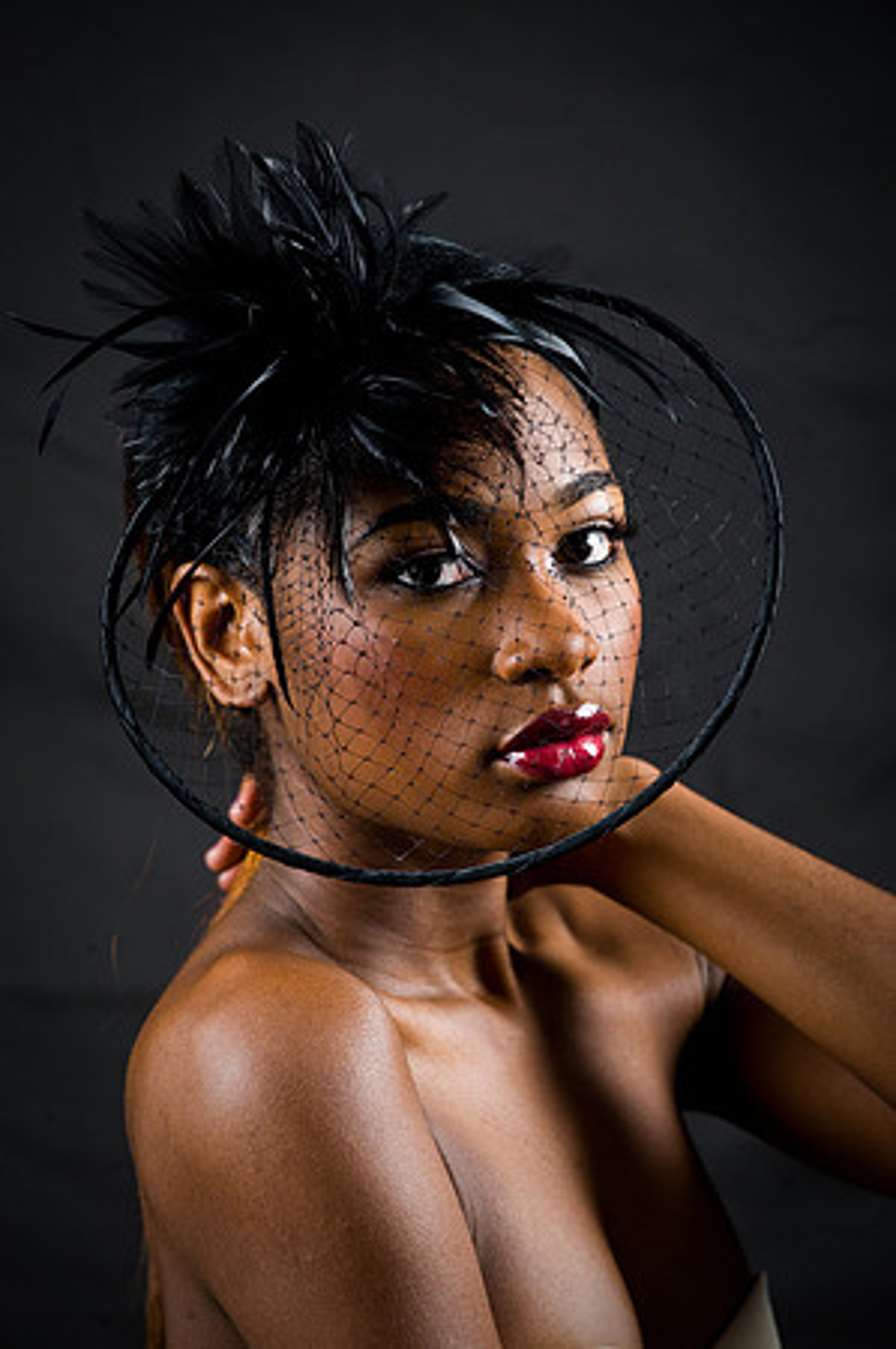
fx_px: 7483
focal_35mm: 200
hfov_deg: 6.9
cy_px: 674
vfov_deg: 10.3
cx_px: 448
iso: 320
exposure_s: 1/125
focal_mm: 200
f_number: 5.6
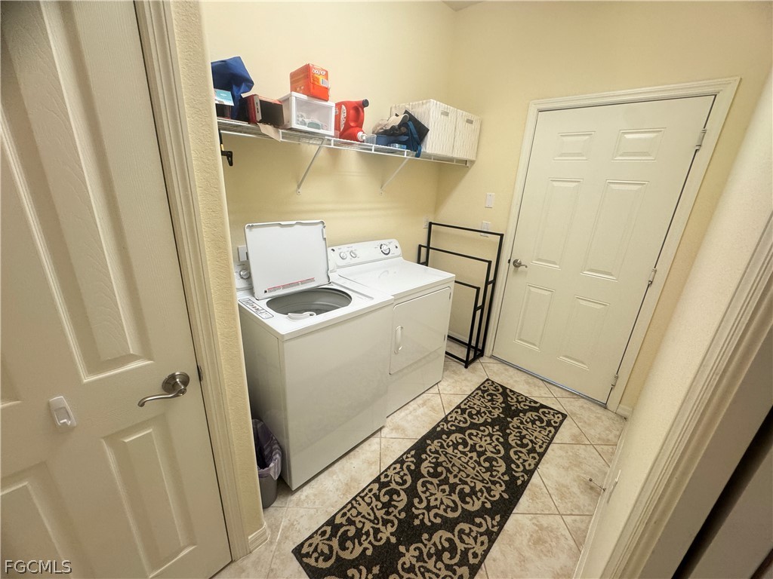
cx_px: 386
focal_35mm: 14
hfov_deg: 102.1
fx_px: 313
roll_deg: -3.7
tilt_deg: -19.9
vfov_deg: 85.7
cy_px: 290
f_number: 2.2
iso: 200
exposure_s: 1/60
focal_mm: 2.22
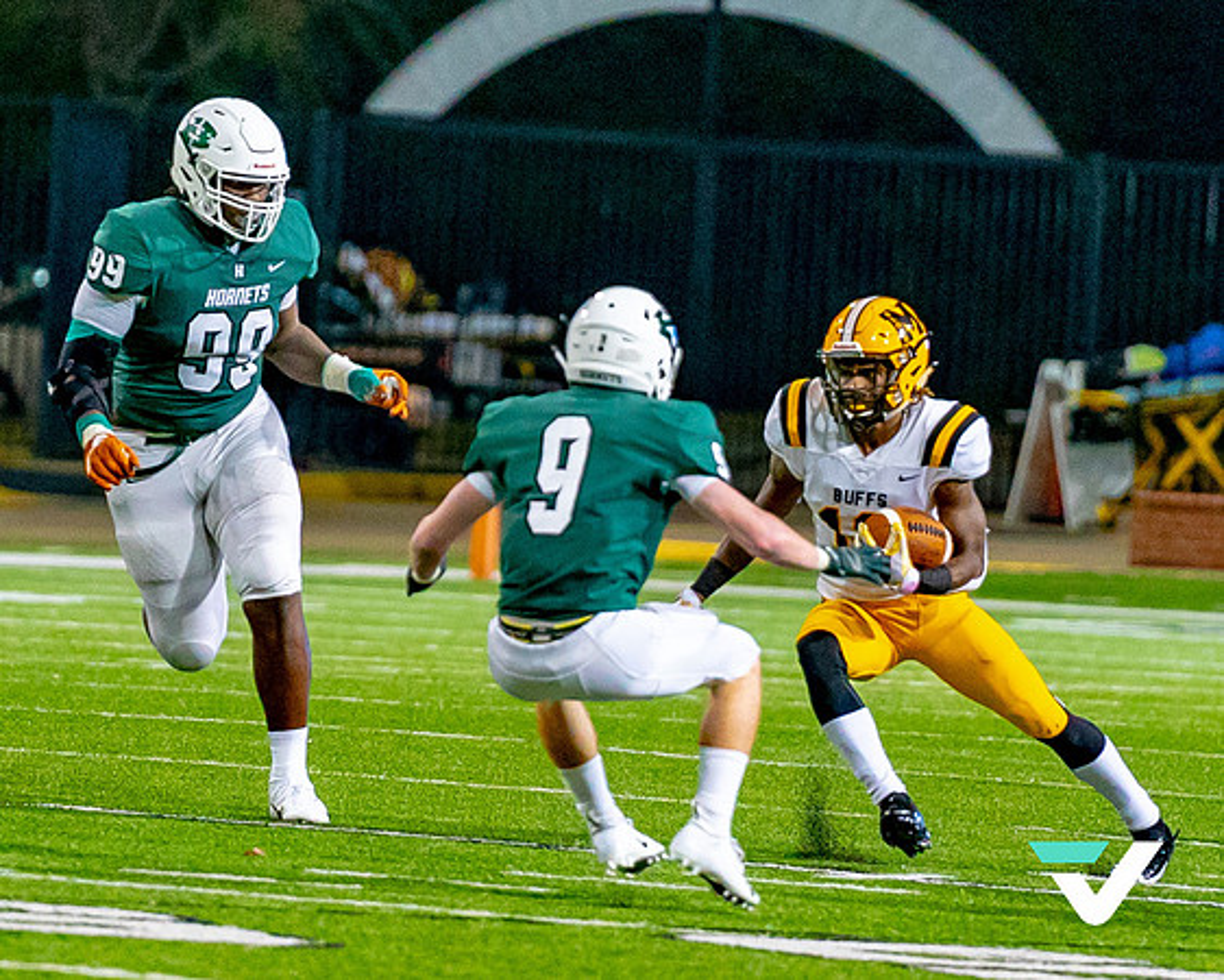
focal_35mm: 548
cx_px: 583
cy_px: 363
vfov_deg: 2.8
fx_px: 19869
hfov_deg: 3.5
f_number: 2.8
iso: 5000
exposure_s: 1/1000
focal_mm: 200
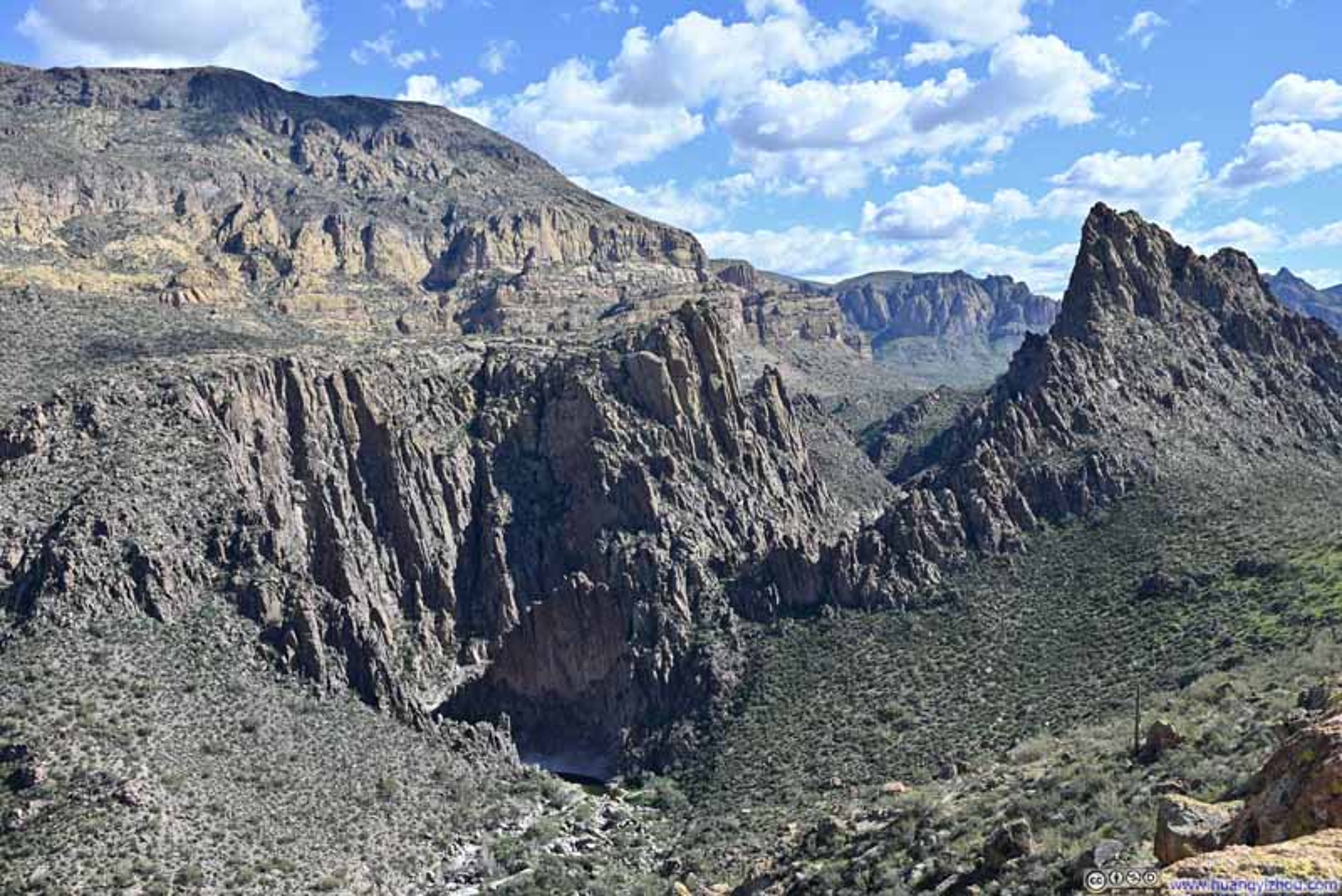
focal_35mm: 34
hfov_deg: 56.5
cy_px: 448
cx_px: 671
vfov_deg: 39.5
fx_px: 1249
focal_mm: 33.5
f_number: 5.6
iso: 100
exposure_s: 1/640
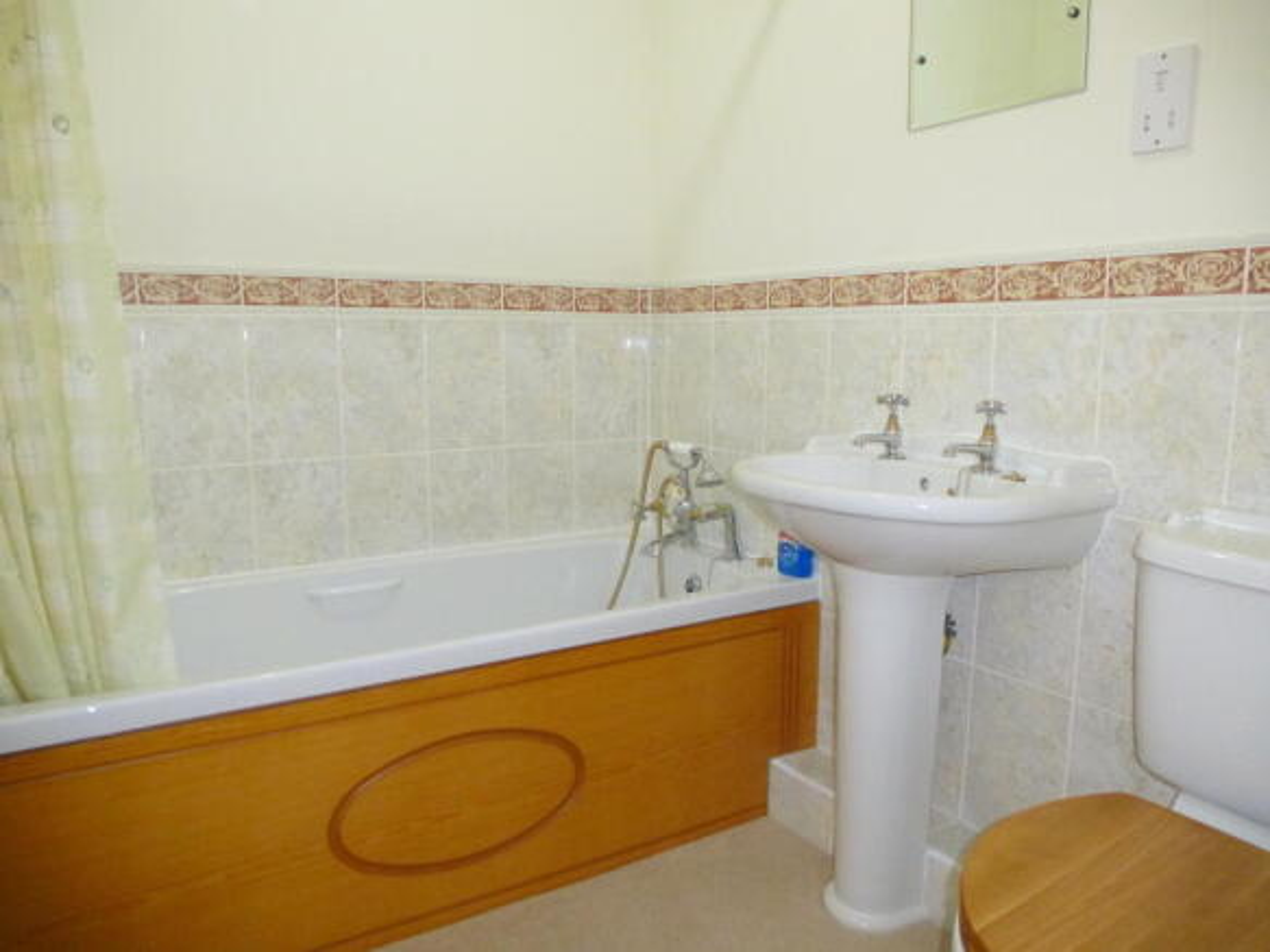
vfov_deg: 56.8
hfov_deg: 71.6
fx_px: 880
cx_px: 635
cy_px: 476
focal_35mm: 24
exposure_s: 1/60
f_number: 3.3
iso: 800
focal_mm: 4.3
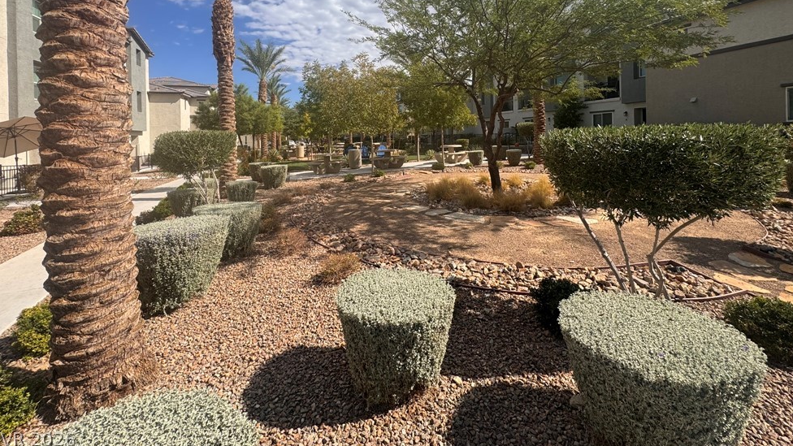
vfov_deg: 64.9
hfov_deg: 99.4
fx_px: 336
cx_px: 402
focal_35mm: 16
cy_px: 141
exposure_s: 1/1637
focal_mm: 2.22
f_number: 2.2
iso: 50
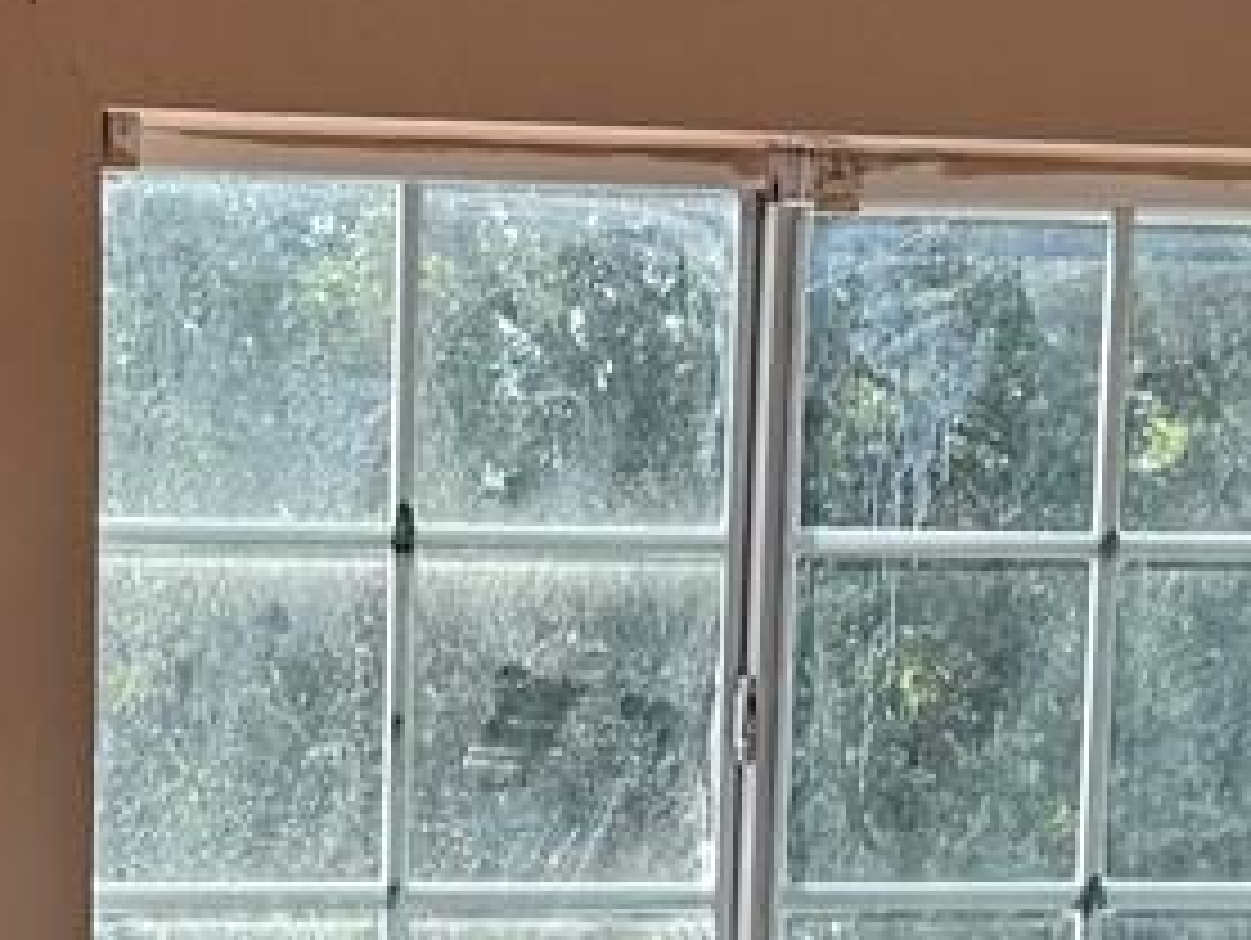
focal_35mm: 138
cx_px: 36
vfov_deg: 10.5
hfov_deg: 14.1
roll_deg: -0.6
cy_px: 1228
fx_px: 4992
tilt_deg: -8.6
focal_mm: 6.76
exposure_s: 1/360
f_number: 1.78
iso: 80
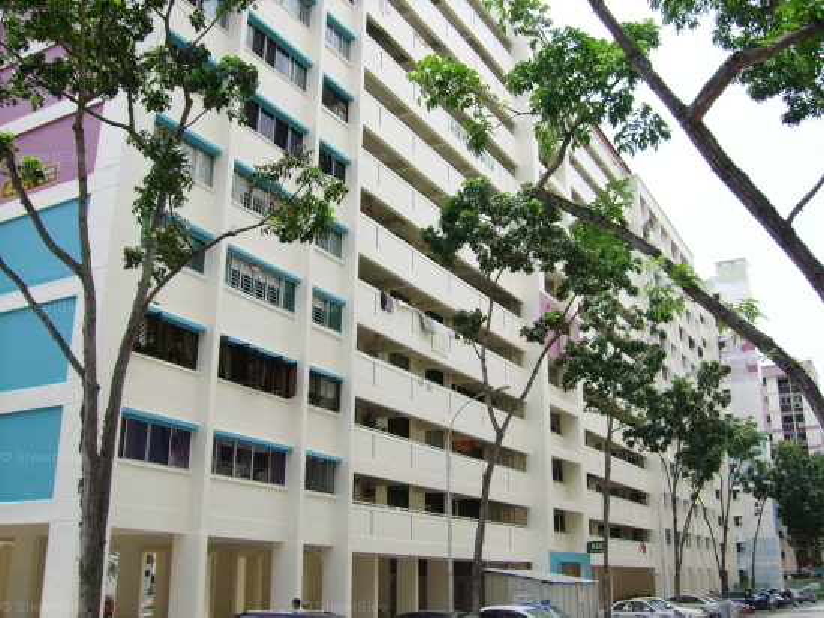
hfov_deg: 52.6
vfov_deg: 40.7
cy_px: 309
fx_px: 833
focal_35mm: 35
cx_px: 412
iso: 50
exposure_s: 1/229
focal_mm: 5.95
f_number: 5.8
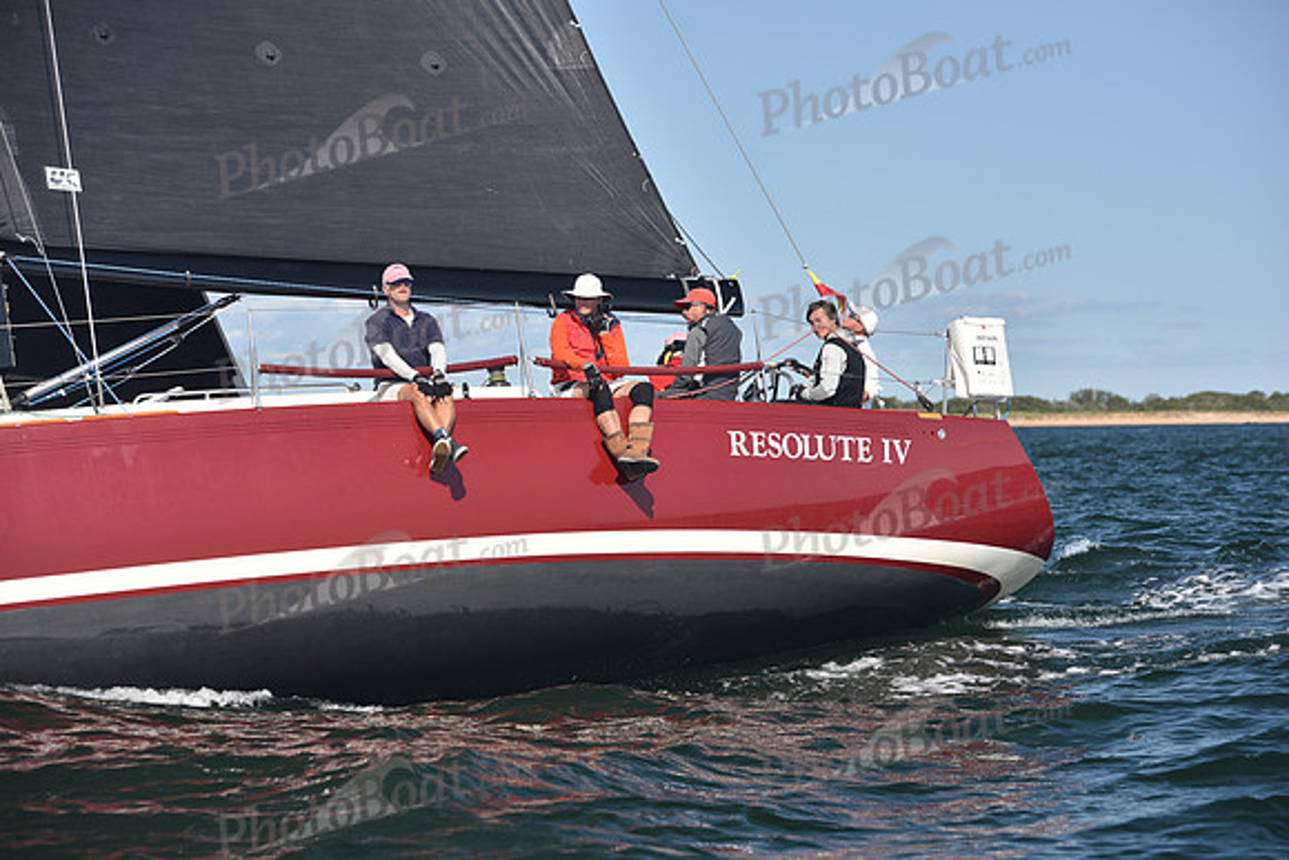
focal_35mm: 116
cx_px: 644
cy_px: 430
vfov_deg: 11.8
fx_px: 4154
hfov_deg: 17.6
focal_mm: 116
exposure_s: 1/800
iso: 250
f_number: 5
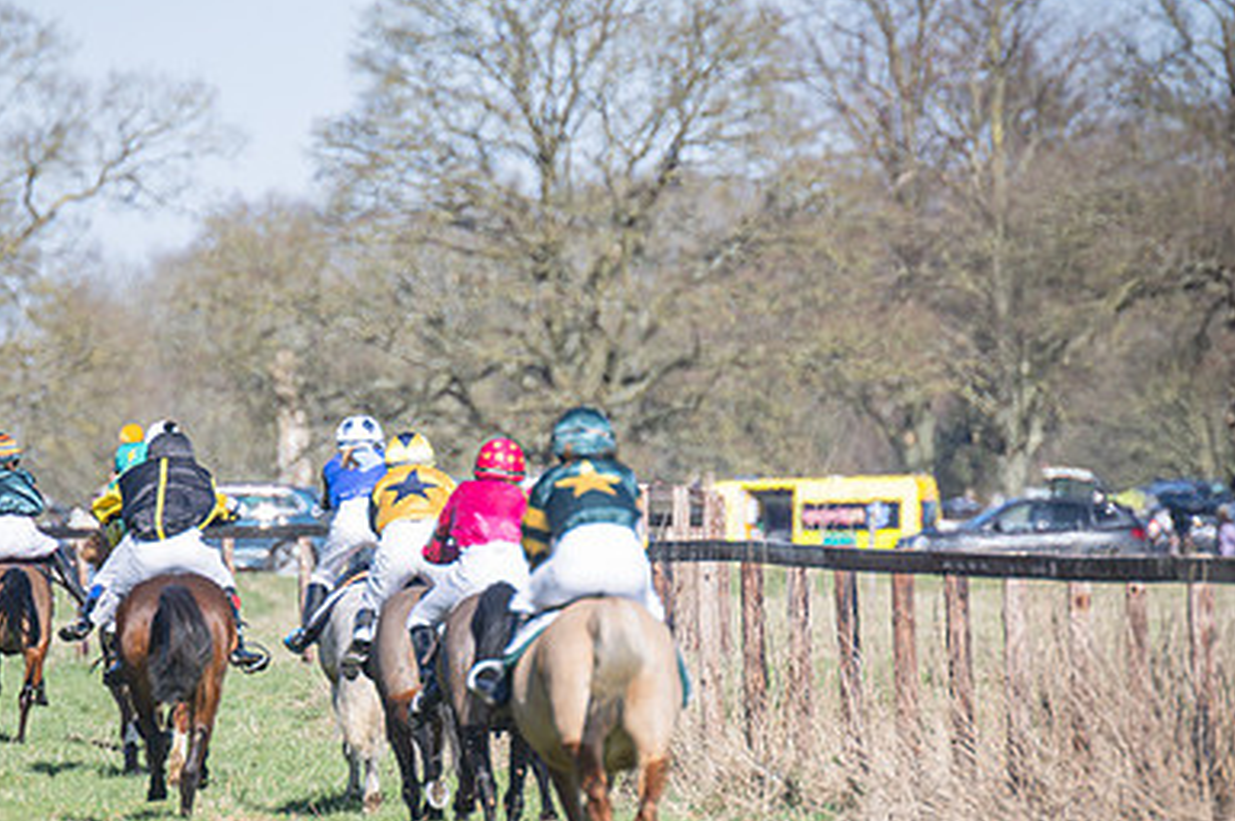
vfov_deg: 1.9
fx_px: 25295
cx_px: 431
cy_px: 497
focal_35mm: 738
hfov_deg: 2.8
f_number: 4
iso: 125
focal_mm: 280
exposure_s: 1/1000
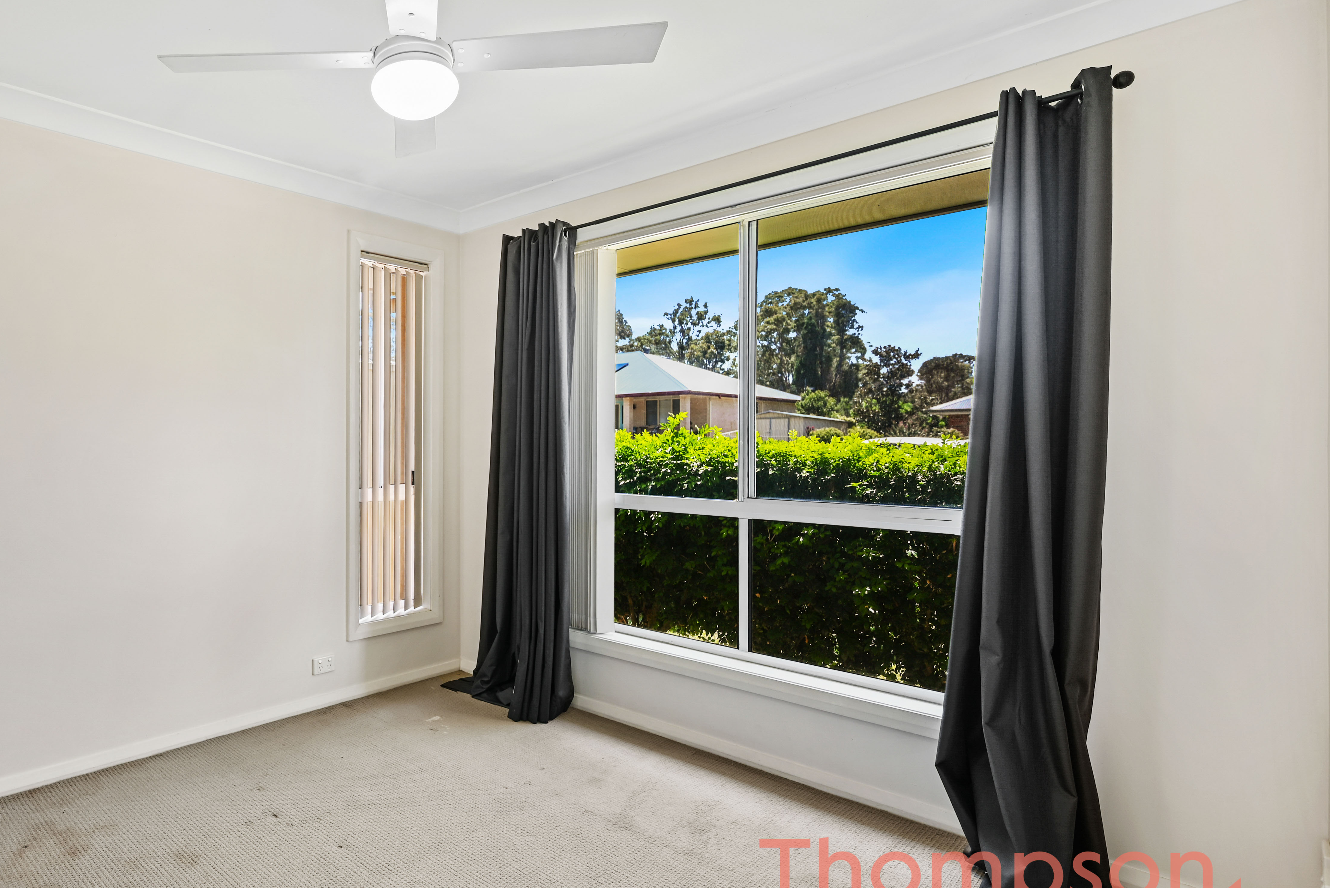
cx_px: 433
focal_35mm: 19
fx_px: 702
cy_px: 460
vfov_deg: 64.6
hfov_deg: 83.6
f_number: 4
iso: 100
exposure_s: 1/13
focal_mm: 14
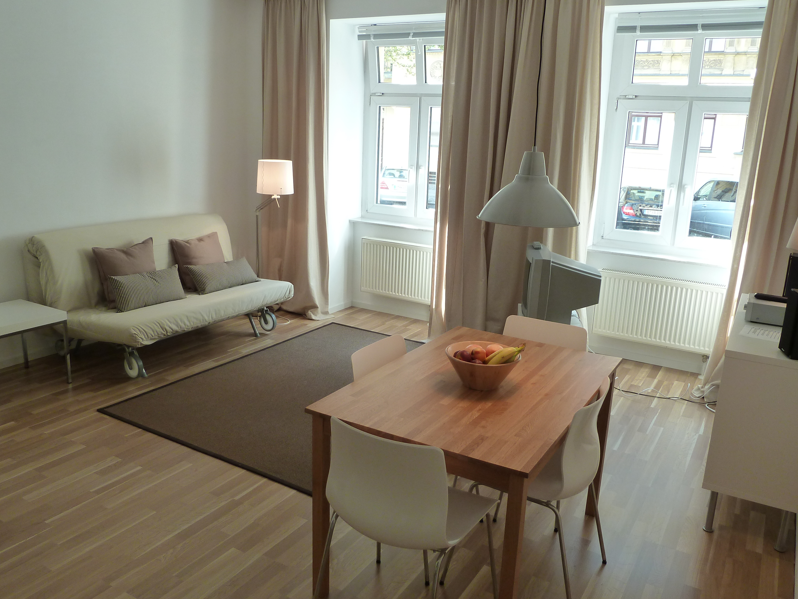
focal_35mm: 28
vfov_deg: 49.8
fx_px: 646
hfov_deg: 63.4
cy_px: 301
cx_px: 406
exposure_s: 1/30
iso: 125
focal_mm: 4.1
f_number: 3.3
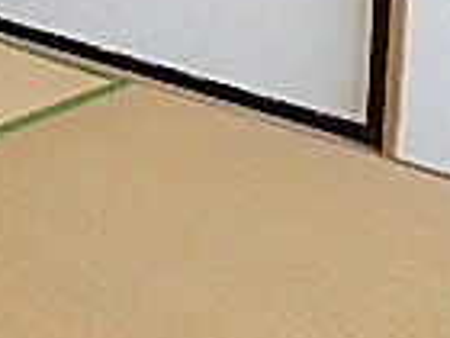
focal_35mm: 96
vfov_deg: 13.7
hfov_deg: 15.6
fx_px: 1248
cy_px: -280
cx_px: -485
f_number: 3.5
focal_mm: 3.7
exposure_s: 1/50
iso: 200
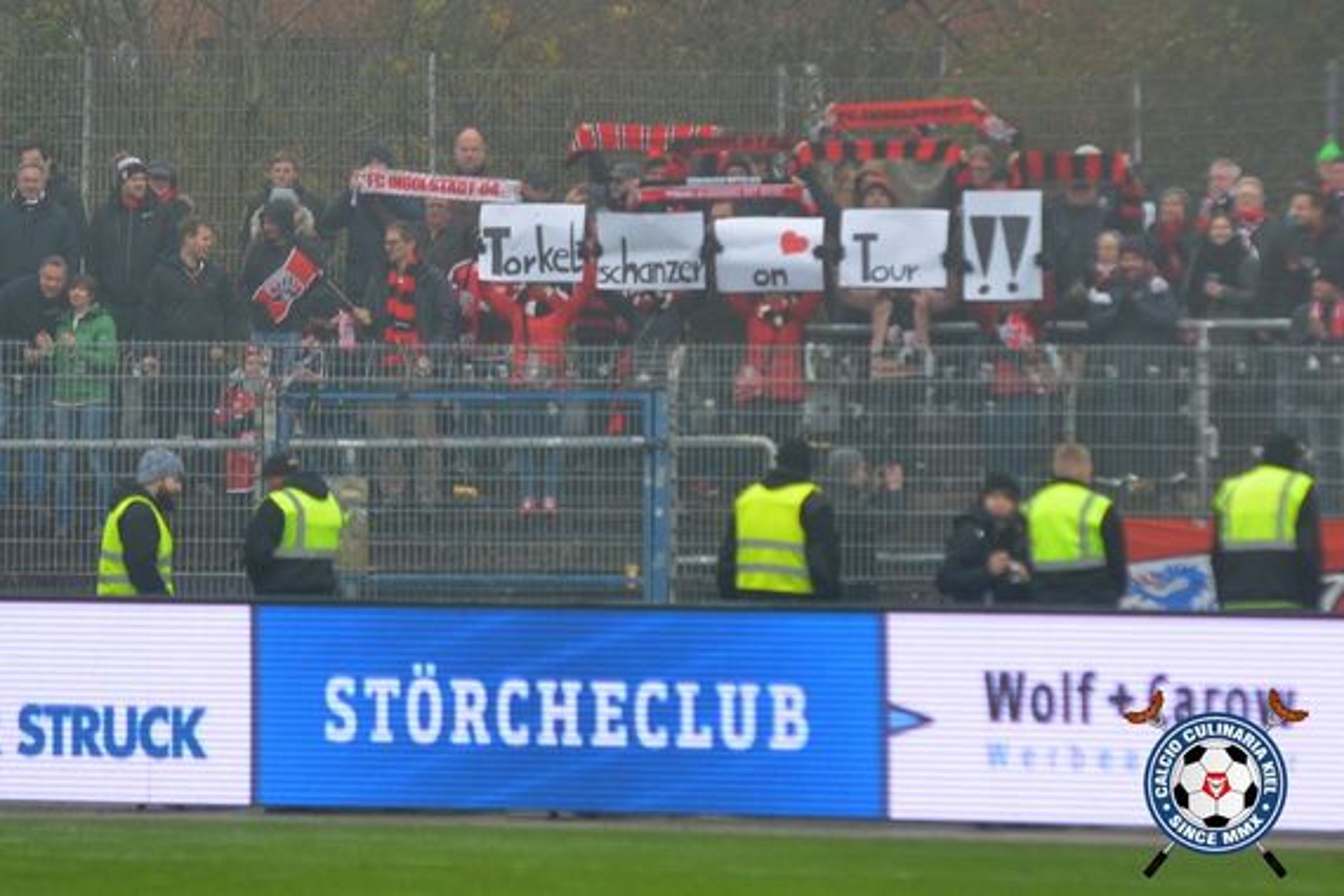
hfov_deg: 6.9
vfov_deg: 4.6
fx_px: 11199
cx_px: 672
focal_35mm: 300
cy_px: 448
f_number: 4
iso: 640
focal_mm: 200
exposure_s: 1/1000
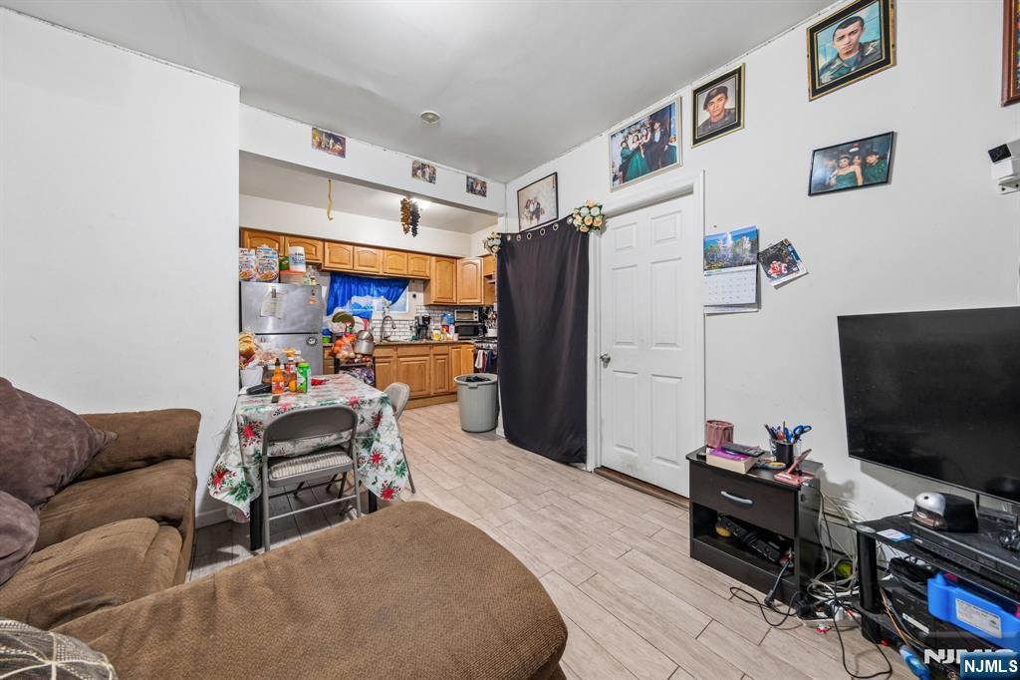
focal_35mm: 12
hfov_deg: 112.6
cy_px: 340
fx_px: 340
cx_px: 510
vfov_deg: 90.0
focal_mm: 8
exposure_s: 1/6
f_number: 5.6
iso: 640
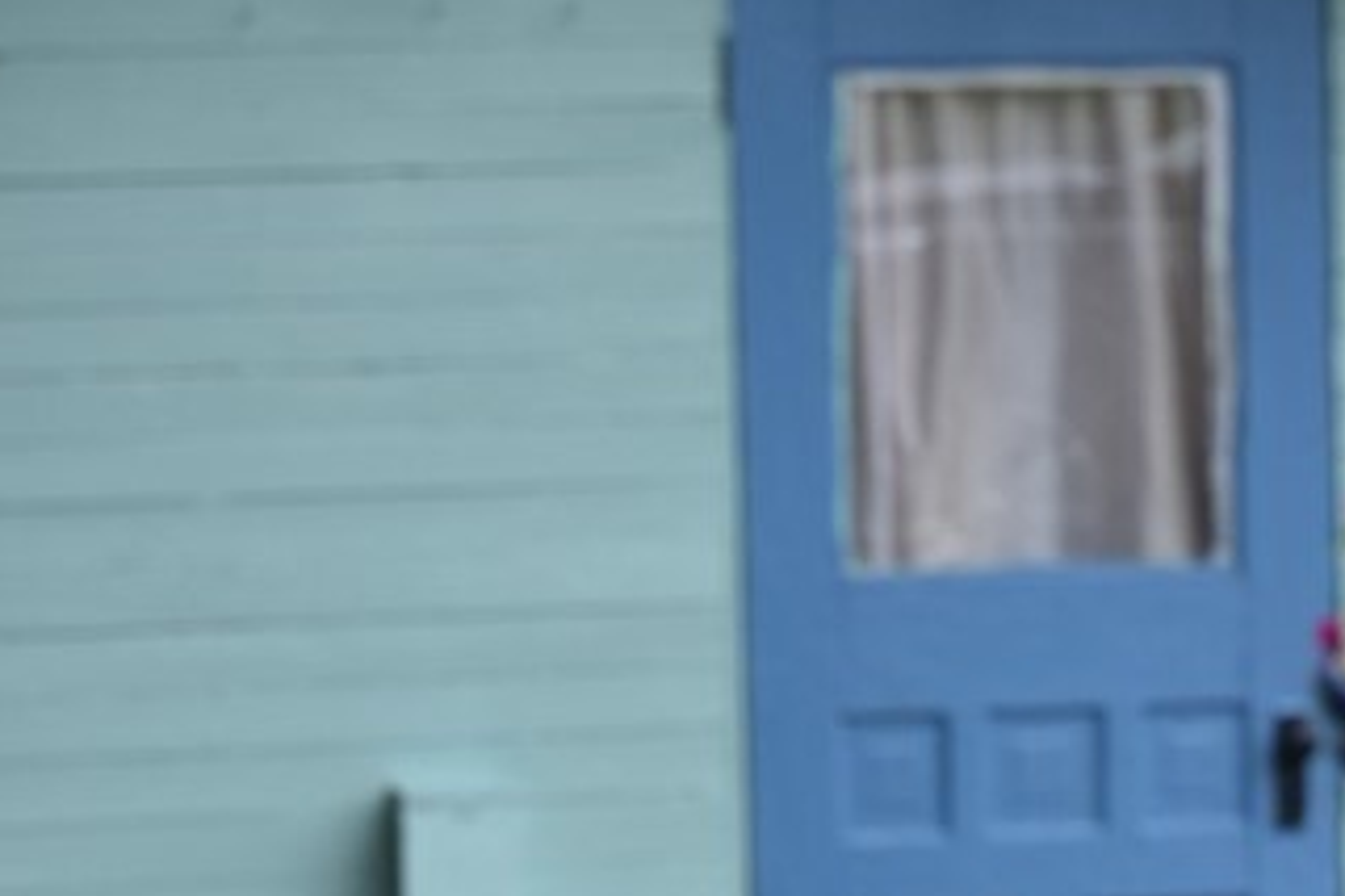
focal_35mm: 162
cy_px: 429
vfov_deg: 8.5
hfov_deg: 12.6
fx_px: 6052
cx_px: 1096
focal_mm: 32
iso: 400
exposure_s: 1/250
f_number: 8
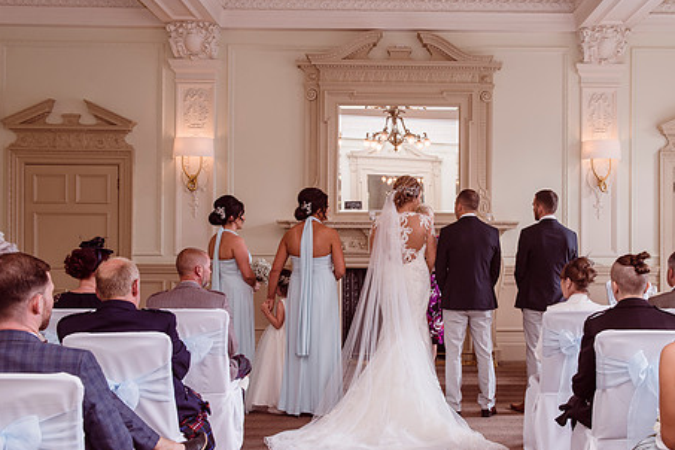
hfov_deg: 47.1
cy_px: 236
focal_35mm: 41
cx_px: 405
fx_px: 769
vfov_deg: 32.6
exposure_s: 1/60
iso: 320
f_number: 5.6
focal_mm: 32
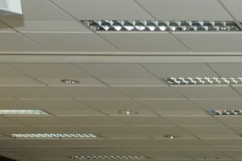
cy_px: 391
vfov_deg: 9.2
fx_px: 901
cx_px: 513
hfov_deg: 12.9
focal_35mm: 134
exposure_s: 1/90
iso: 2000
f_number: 9.5
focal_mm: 24
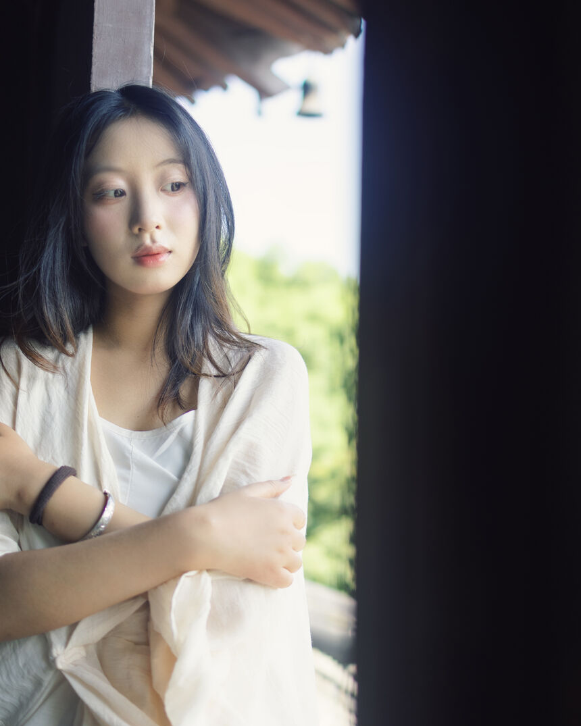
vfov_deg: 34.1
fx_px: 1182
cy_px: 375
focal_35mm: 55
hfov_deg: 27.6
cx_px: 319
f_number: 1.8
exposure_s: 1/640
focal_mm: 35
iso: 100
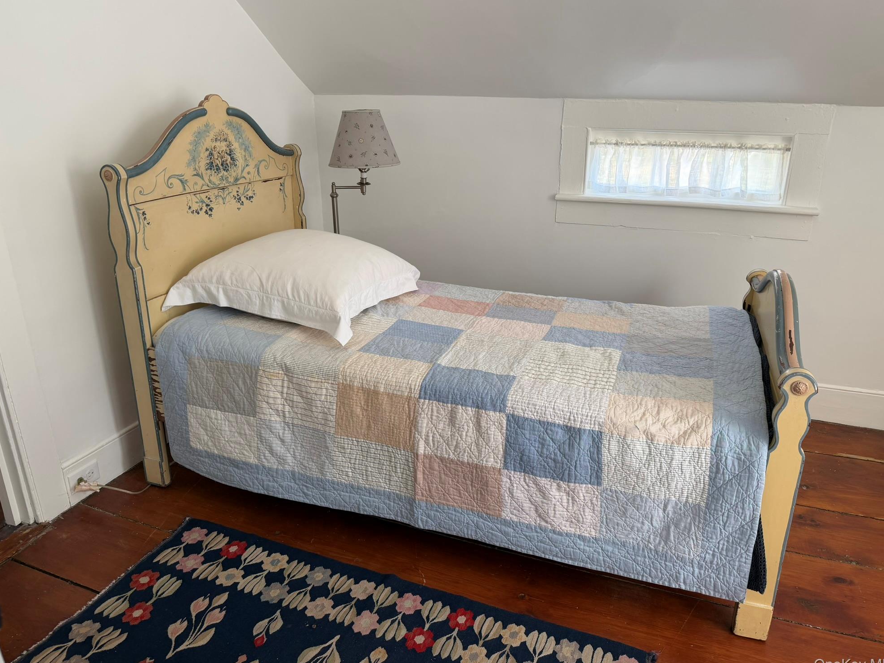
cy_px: 330
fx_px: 639
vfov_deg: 54.9
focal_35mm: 25
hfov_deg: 69.4
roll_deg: +1.1
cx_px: 445
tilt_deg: -20.1
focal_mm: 6.76
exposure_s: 1/179
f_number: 1.78
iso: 100
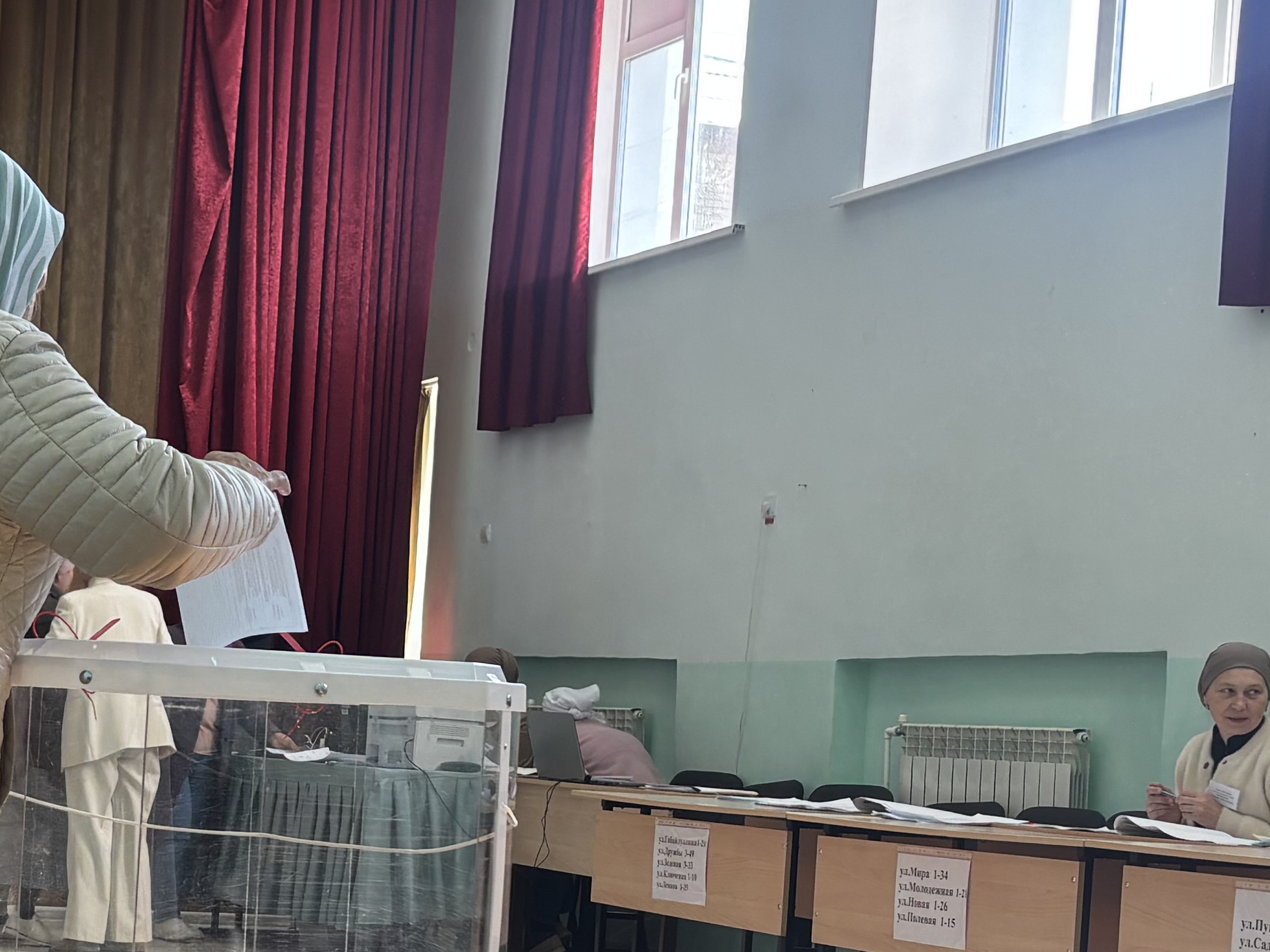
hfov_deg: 24.9
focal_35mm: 76
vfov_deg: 19.2
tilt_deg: -1.5
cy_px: 760
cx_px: 141
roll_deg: -3.3
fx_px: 2789
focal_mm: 5.96
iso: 40
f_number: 1.6
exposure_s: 1/100
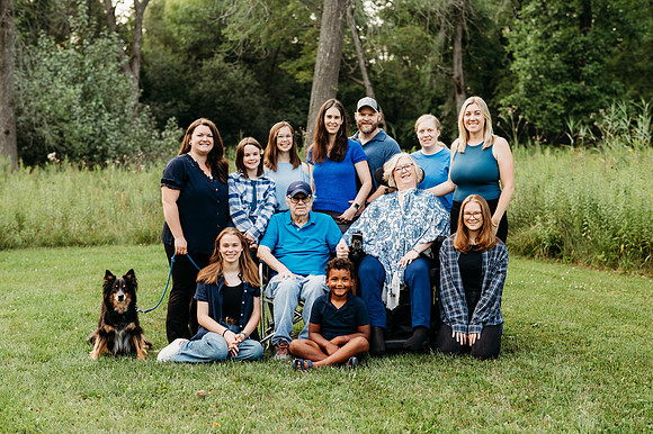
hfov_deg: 34.5
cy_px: 217
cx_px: 326
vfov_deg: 23.4
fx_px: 1051
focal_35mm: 58
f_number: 2.8
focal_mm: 58
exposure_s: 1/320
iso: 400
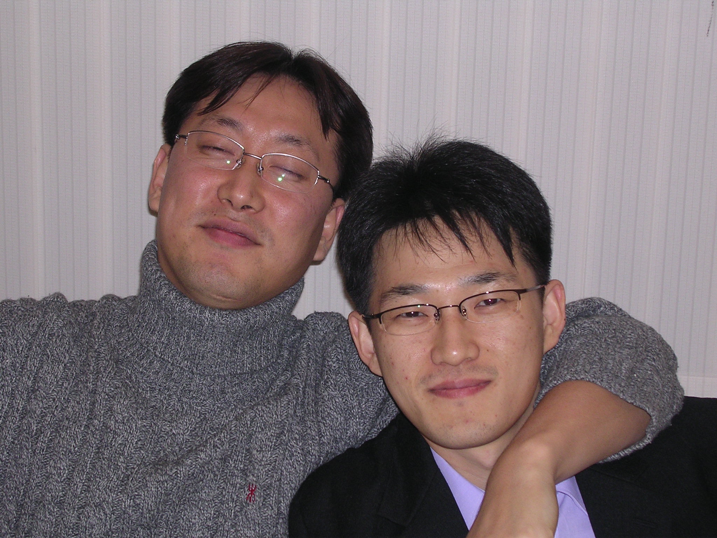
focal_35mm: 76
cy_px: 269
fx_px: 1574
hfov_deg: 25.7
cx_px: 358
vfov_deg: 19.4
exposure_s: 1/60.1
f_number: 3.9
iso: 151
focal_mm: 11.6
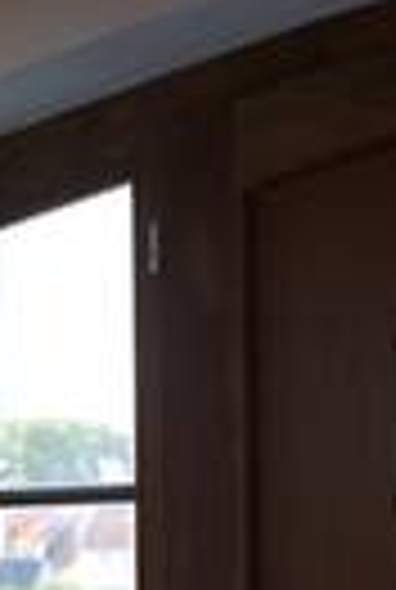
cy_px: 567
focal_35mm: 190
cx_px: -81
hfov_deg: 7.2
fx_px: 3118
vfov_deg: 10.7
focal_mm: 35
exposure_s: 1/400
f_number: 2.8
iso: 640
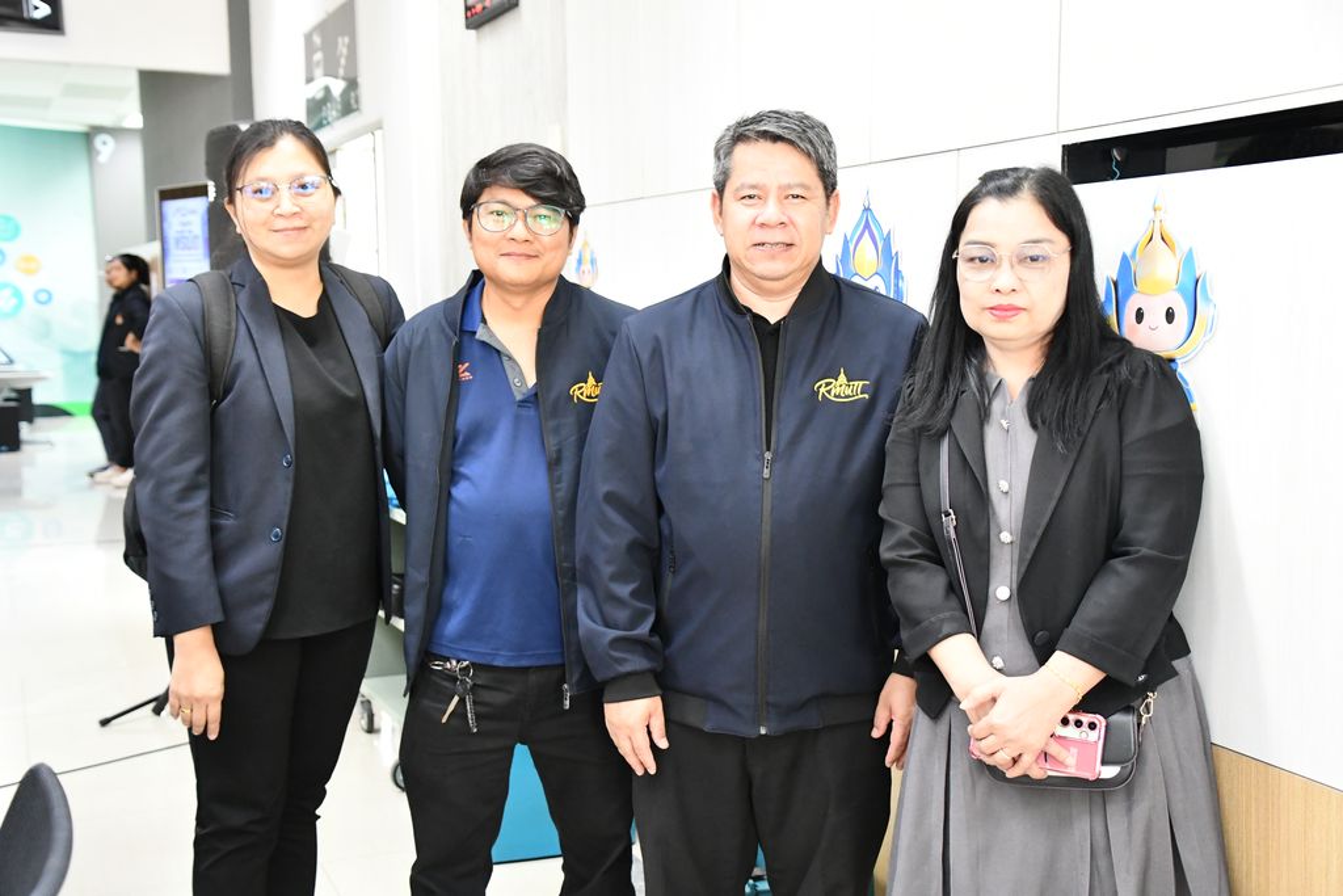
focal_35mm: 45
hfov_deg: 43.6
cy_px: 448
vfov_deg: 29.9
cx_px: 672
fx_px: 1679
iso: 3200
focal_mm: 30
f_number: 4
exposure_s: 1/60
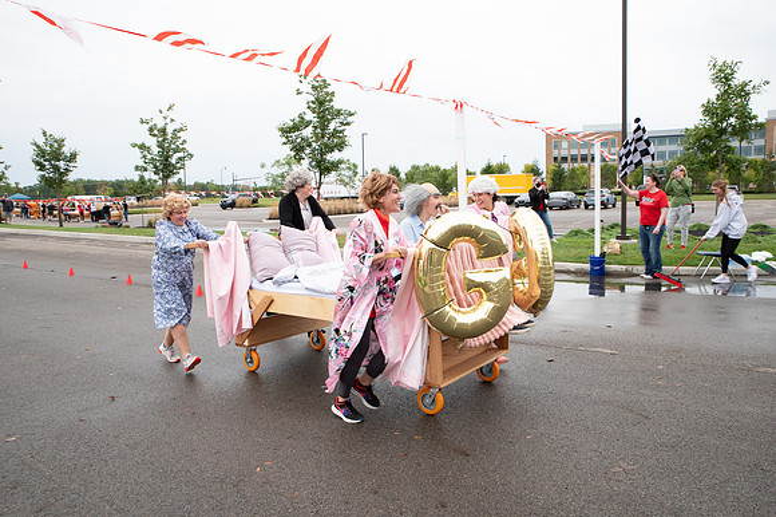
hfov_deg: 69.4
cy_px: 258
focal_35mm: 26
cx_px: 388
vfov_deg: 49.5
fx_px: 560
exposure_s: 1/250
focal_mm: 26
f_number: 7.1
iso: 640
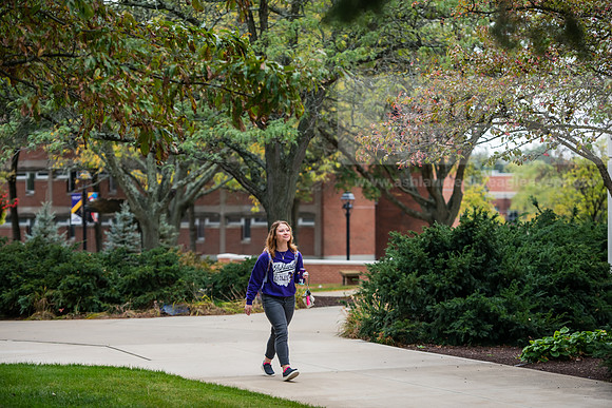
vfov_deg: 12.2
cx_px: 306
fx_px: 1904
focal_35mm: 112
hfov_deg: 18.3
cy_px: 204
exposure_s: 1/400
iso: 400
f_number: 3.2
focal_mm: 112
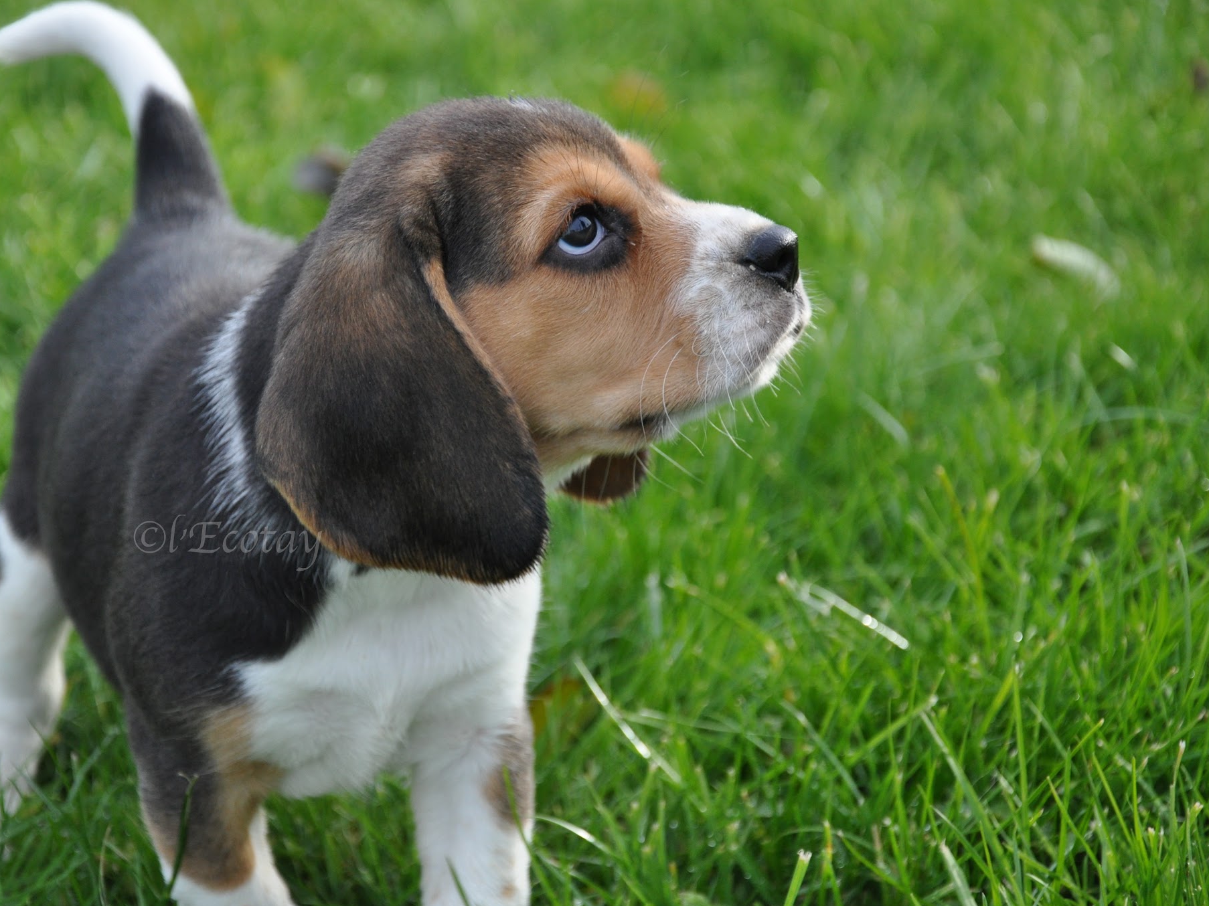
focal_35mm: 123
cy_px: 454
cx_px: 530
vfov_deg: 12.1
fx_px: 4279
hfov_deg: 16.1
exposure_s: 1/640
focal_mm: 75
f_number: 5.3
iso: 800
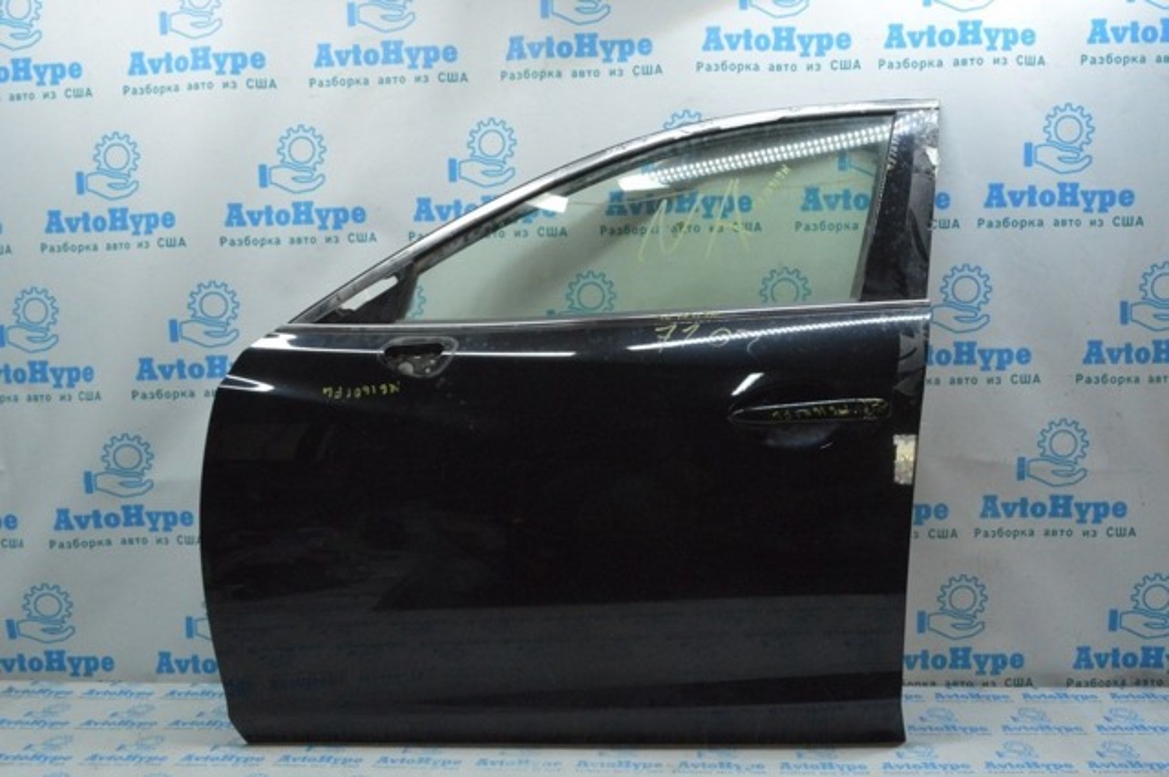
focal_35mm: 30
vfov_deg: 43.5
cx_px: 584
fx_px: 973
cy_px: 388
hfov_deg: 62.0
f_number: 16
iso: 3200
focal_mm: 20
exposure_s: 1/50
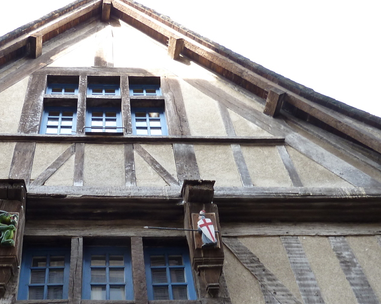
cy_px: 244
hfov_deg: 39.4
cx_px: 102
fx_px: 518
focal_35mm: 46
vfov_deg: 31.9
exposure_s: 1/30
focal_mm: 4.1
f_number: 3.3
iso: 80
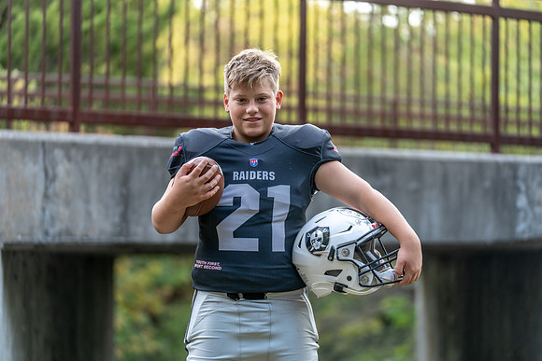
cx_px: 271
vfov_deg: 10.8
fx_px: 1912
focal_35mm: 127
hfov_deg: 16.1
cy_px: 180
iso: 500
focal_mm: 127
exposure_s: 1/320
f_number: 2.8
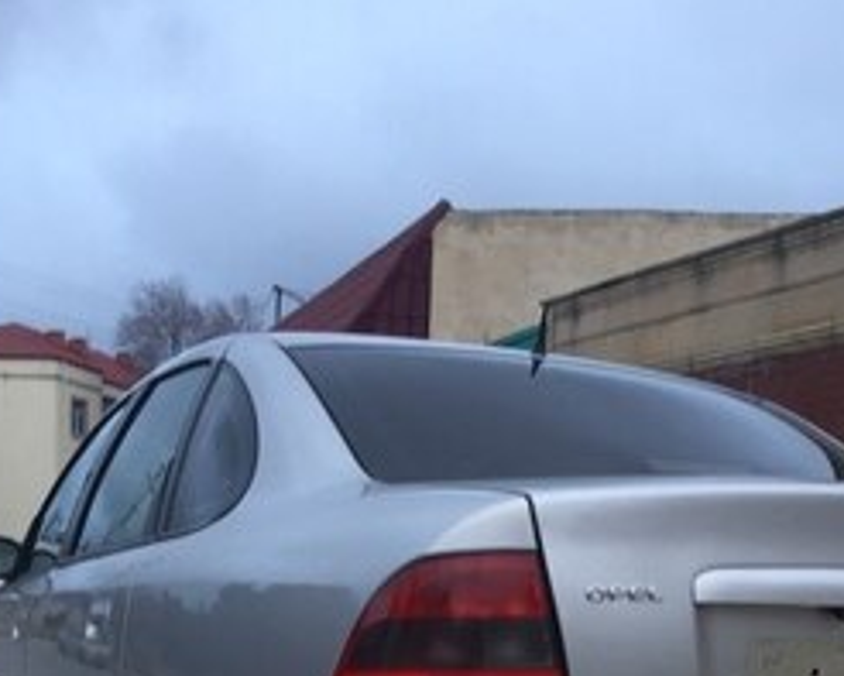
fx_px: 1424
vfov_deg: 24.0
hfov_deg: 33.0
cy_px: 834
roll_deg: -2.6
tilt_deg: -9.0
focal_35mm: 57
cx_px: 477
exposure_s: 1/50
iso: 40
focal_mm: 4.15
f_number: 2.2
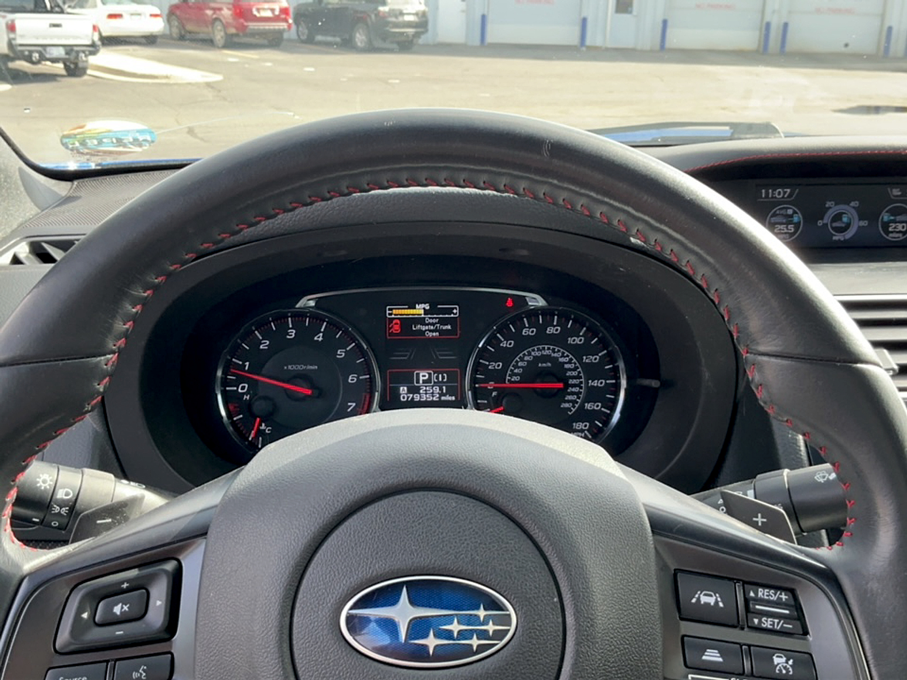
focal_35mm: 31
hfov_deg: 58.4
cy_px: 340
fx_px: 812
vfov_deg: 45.4
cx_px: 454
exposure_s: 1/134
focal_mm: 3
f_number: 1.8
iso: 32
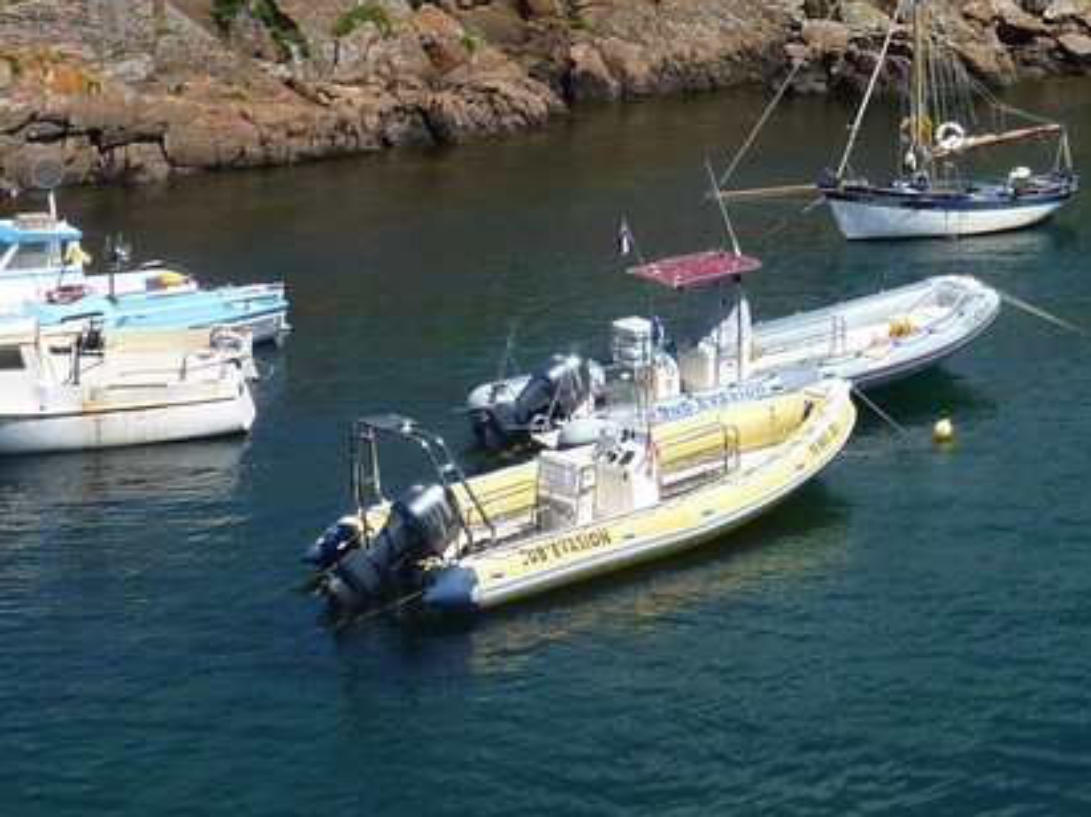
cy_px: -231
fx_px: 2300
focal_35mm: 73
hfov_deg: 24.6
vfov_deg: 18.8
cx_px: 1250
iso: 80
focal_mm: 4.1
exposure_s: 1/500
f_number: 5
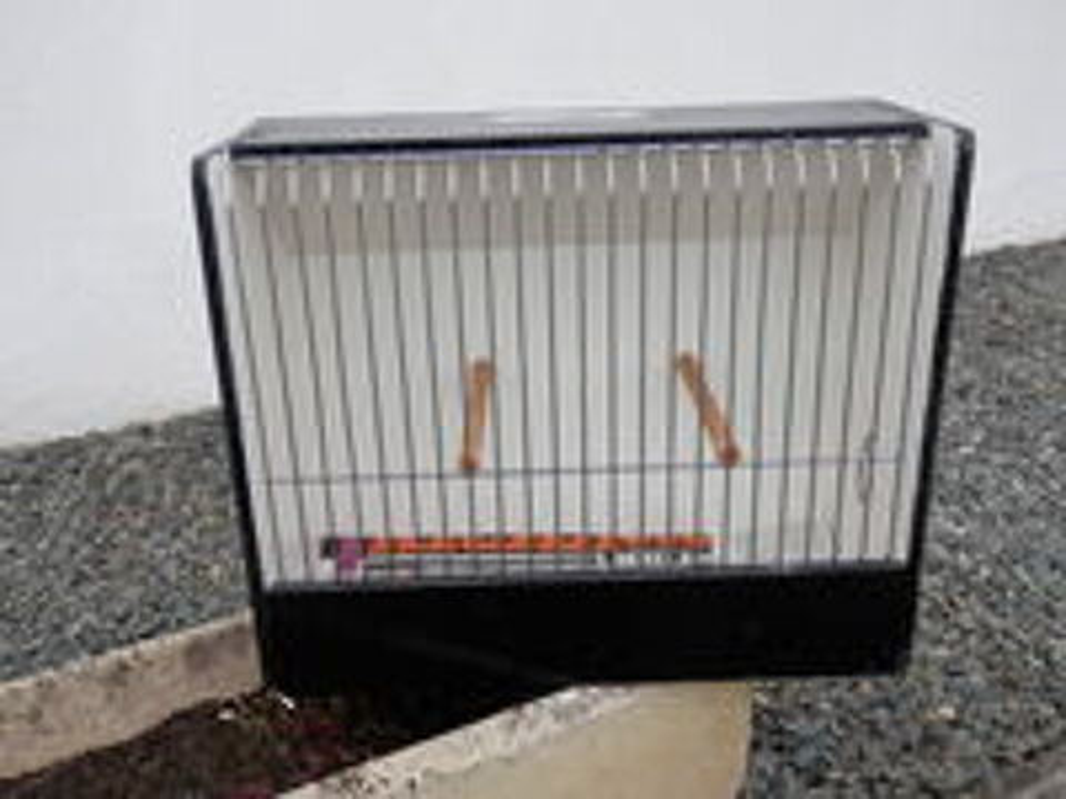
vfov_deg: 42.9
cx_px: 533
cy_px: 400
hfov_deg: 55.4
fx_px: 1016
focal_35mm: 33
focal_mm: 6
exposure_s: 1/80
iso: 80
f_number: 3.4
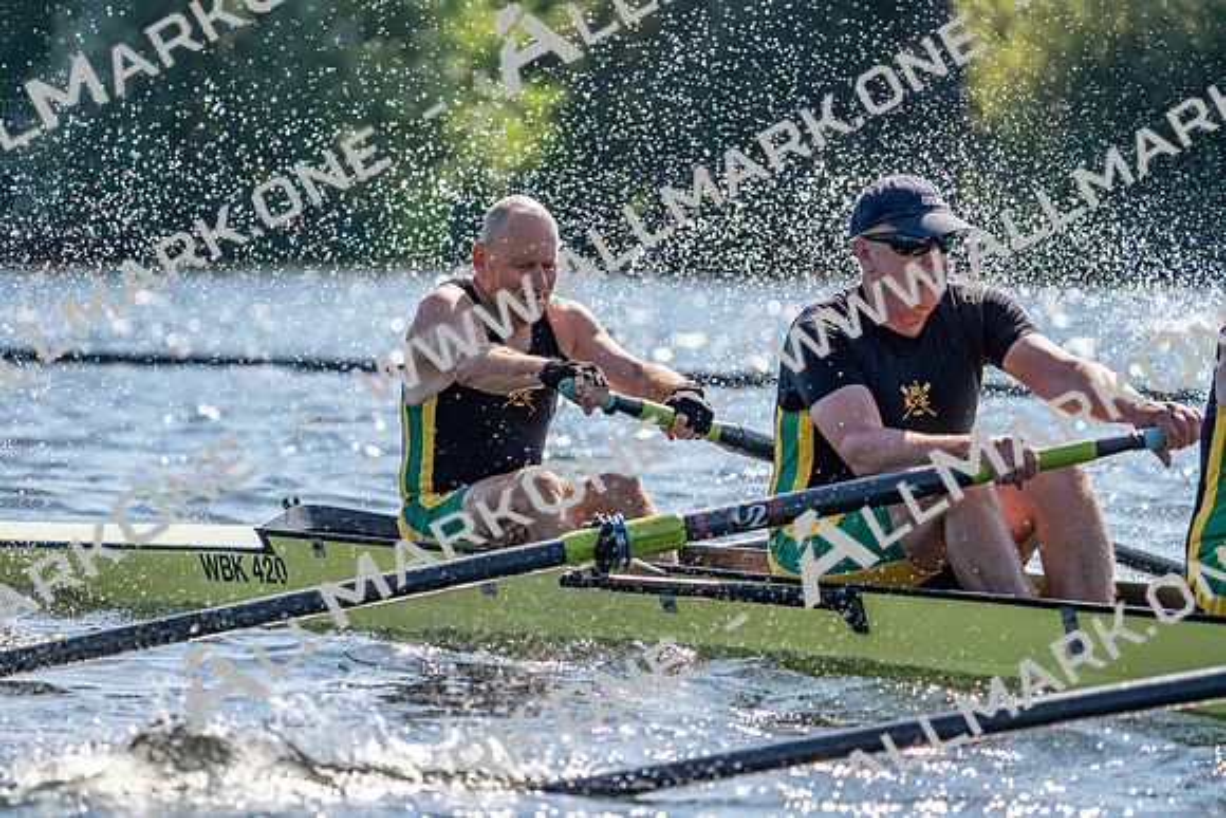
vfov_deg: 5.6
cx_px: 613
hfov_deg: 8.4
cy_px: 409
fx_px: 8345
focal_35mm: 245
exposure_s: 1/1600
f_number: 5.6
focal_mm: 245
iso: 320
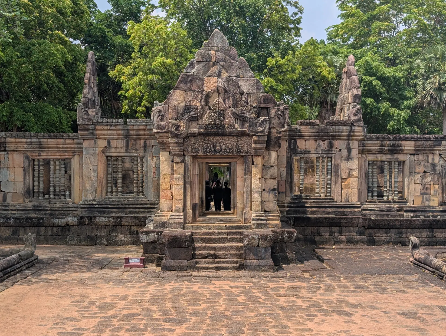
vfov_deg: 29.8
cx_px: 223
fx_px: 632
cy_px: 168
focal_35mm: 49
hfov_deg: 38.9
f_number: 1.68
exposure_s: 1/906
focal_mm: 6.9
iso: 15
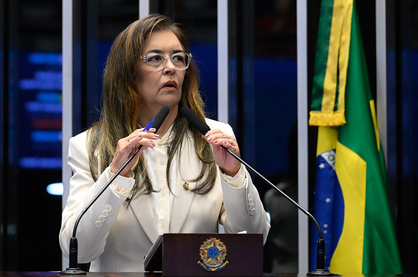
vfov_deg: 9.8
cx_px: 209
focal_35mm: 140
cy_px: 138
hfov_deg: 14.7
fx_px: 1623
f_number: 4
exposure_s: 1/200
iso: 6400
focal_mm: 140
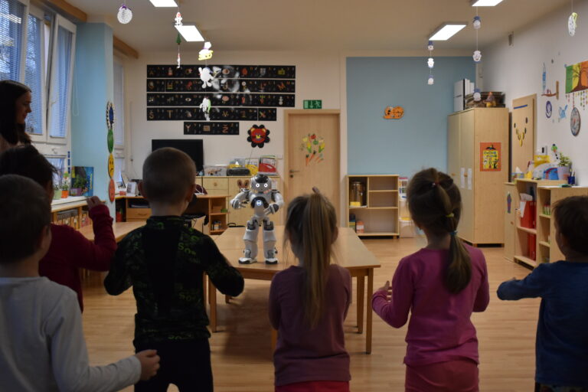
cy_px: 196
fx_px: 735
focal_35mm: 45
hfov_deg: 43.6
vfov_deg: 29.9
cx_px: 294
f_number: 4.2
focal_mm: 30
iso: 1600
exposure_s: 1/320
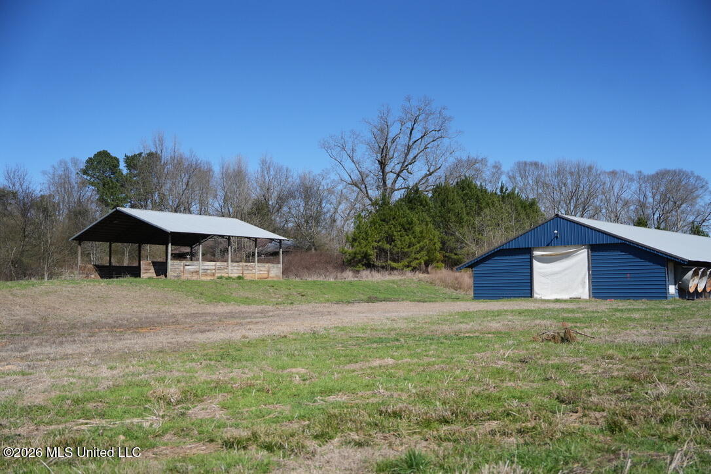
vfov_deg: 35.9
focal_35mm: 37
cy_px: 237
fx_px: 731
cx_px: 356
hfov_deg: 51.9
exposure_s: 1/6400
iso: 320
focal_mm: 37
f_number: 2.8
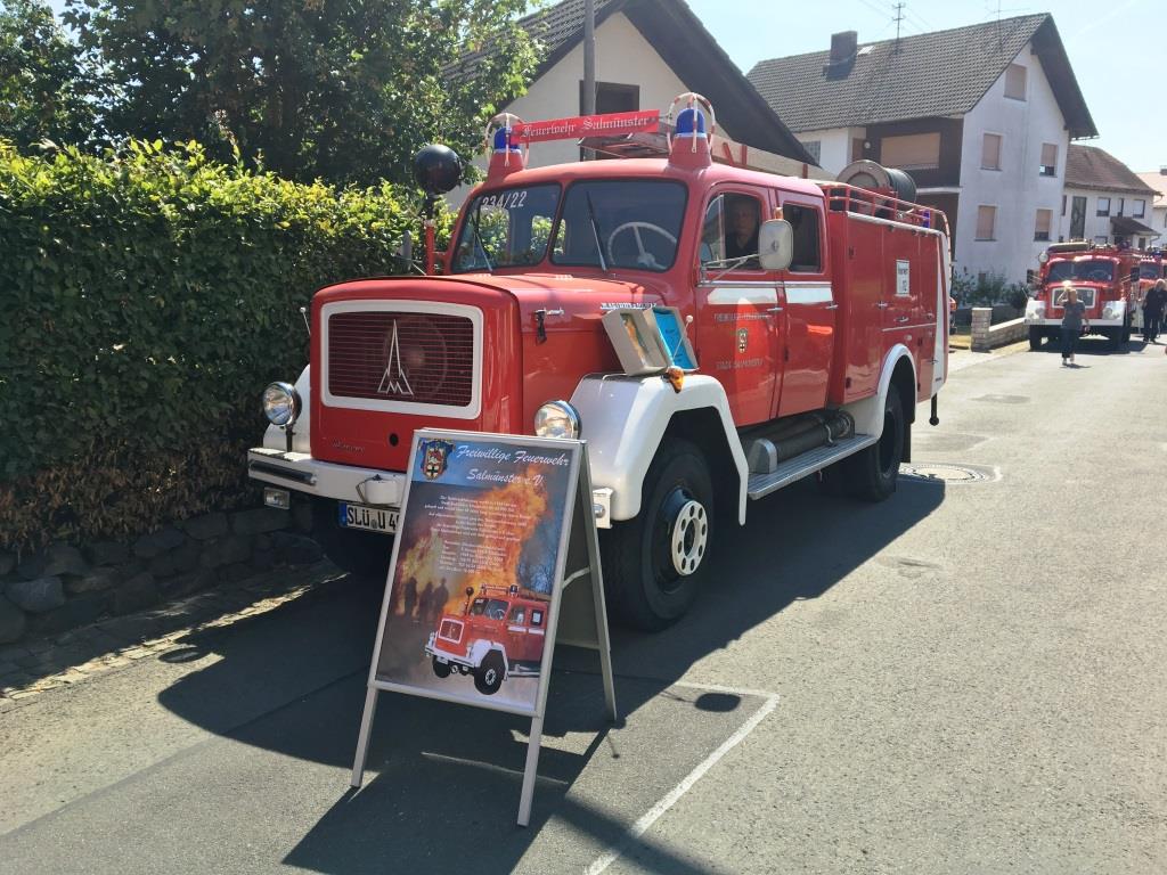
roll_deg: +1.1
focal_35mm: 29
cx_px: 584
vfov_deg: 48.2
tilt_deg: -12.9
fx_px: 978
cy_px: 438
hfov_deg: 61.7
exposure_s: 1/777
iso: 25
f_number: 2.2
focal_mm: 4.15
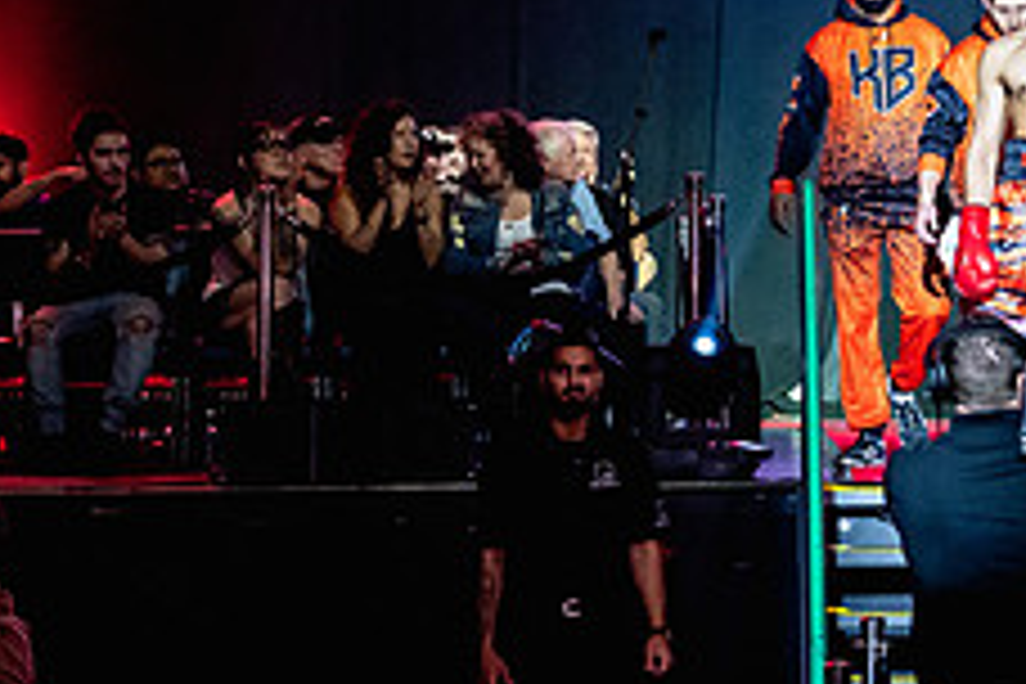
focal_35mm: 178
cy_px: 65
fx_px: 5073
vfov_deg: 7.7
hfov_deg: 11.4
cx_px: 1112
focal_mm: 70
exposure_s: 1/320
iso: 5000
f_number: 2.8
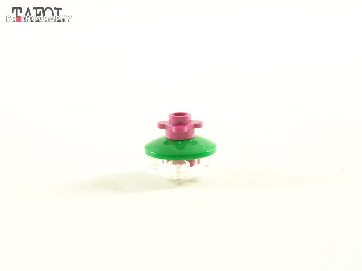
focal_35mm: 105
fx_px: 1098
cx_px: 181
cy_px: 136
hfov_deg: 18.7
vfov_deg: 14.1
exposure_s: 1/60
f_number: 3.2
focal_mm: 17.5
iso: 400
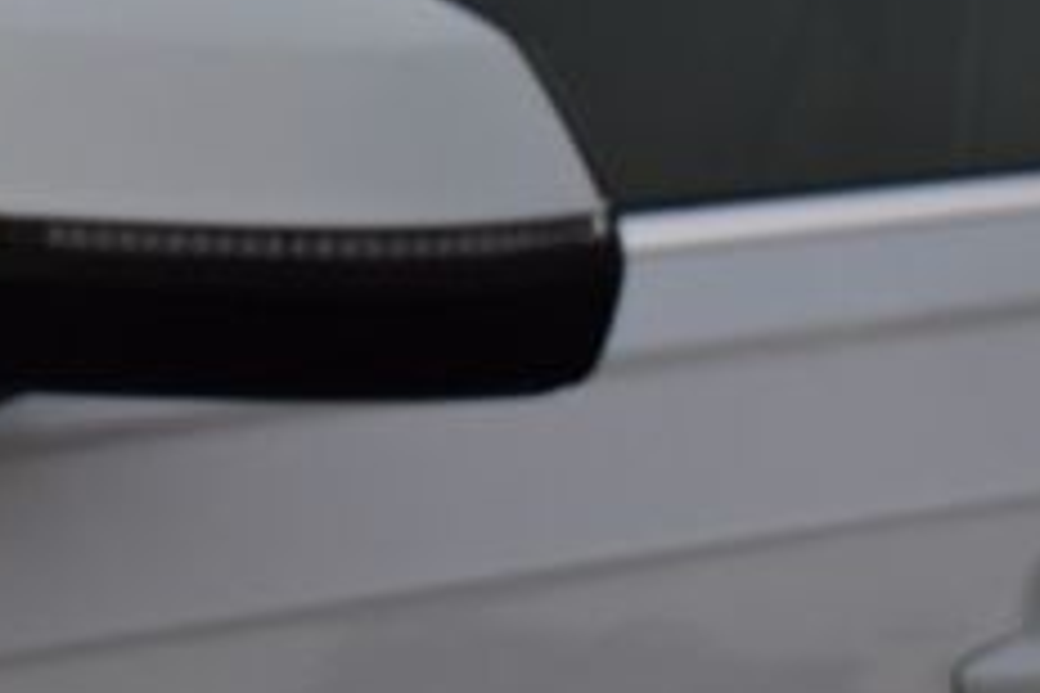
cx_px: -131
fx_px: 4795
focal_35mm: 166
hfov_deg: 12.2
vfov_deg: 8.3
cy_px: 310
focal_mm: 40
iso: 800
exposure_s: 1/15
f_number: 6.3
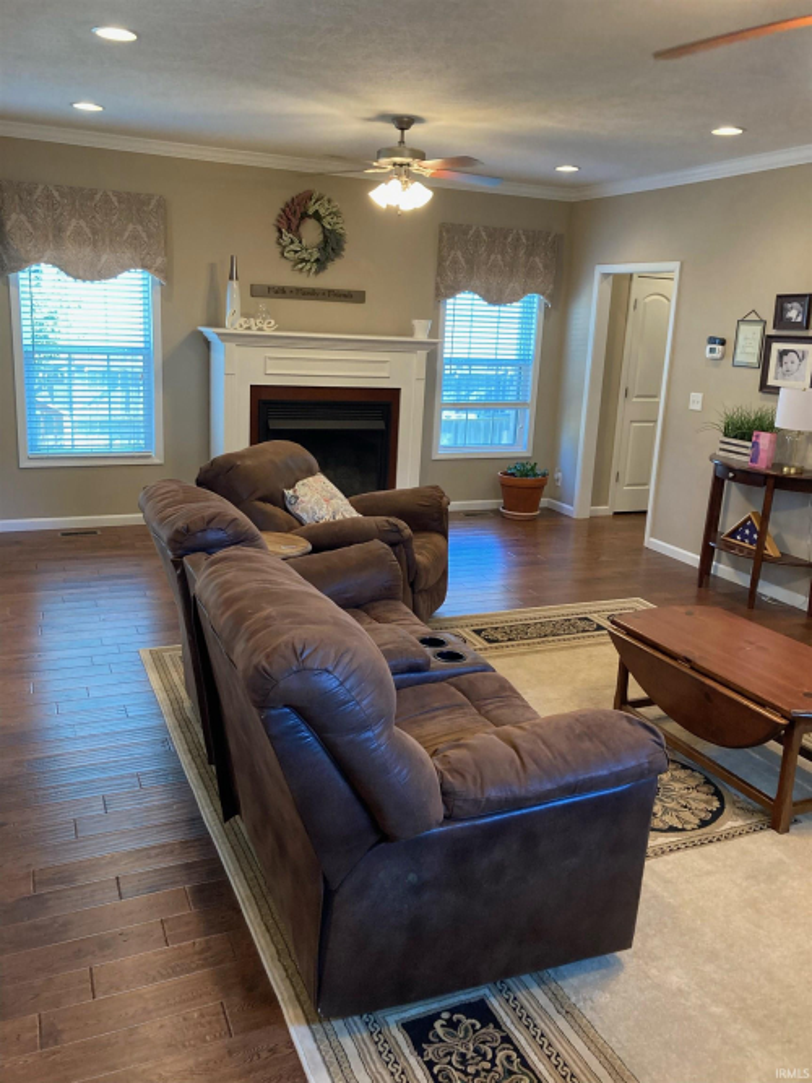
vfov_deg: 63.5
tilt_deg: -14.2
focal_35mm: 28
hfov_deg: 49.7
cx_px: 406
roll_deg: -2.0
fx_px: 876
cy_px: 542
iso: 200
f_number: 1.8
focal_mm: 3.99
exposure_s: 1/60
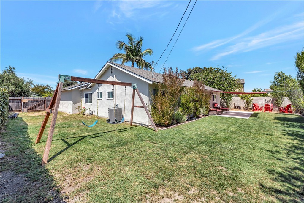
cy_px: 102
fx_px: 127
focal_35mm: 15
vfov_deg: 77.3
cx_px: 152
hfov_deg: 100.4
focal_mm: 10
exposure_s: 1/640
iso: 100
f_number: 5.6
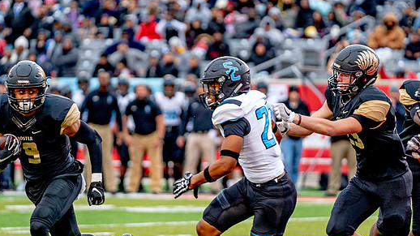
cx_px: 215
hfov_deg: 5.7
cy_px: 122
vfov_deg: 3.2
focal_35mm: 381
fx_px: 4242
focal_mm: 200
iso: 400
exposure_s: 1/1500
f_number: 2.8
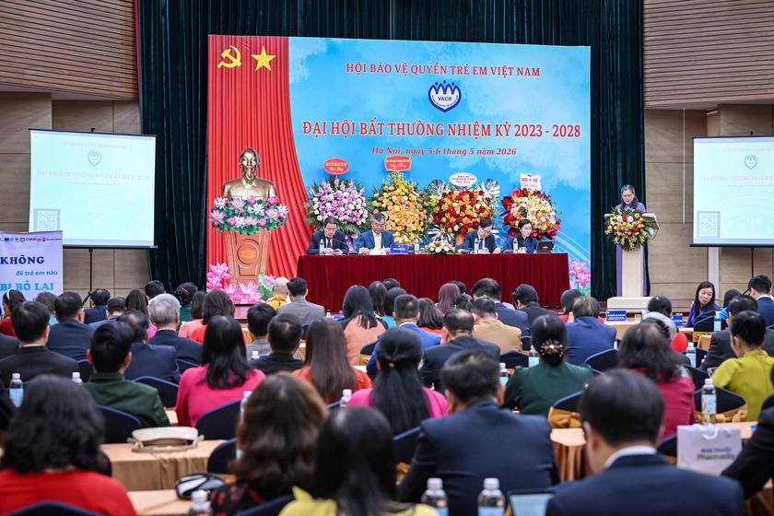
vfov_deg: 19.5
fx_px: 1505
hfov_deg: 28.8
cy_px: 258
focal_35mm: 70
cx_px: 387
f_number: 4.5
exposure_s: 1/100
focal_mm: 70
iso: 1600
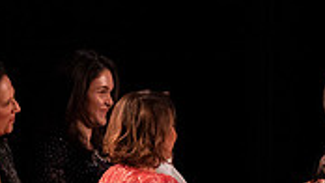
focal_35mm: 1311
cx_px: 338
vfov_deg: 0.9
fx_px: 11301
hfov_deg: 1.6
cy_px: 279
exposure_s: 1/320
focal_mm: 376
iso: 12800
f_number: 10
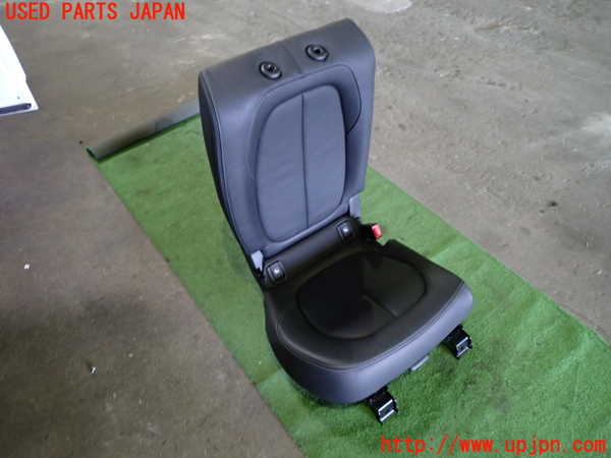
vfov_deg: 54.9
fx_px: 441
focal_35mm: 25
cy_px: 229
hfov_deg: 69.4
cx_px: 306
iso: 400
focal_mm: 4.5
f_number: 2
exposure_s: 1/30
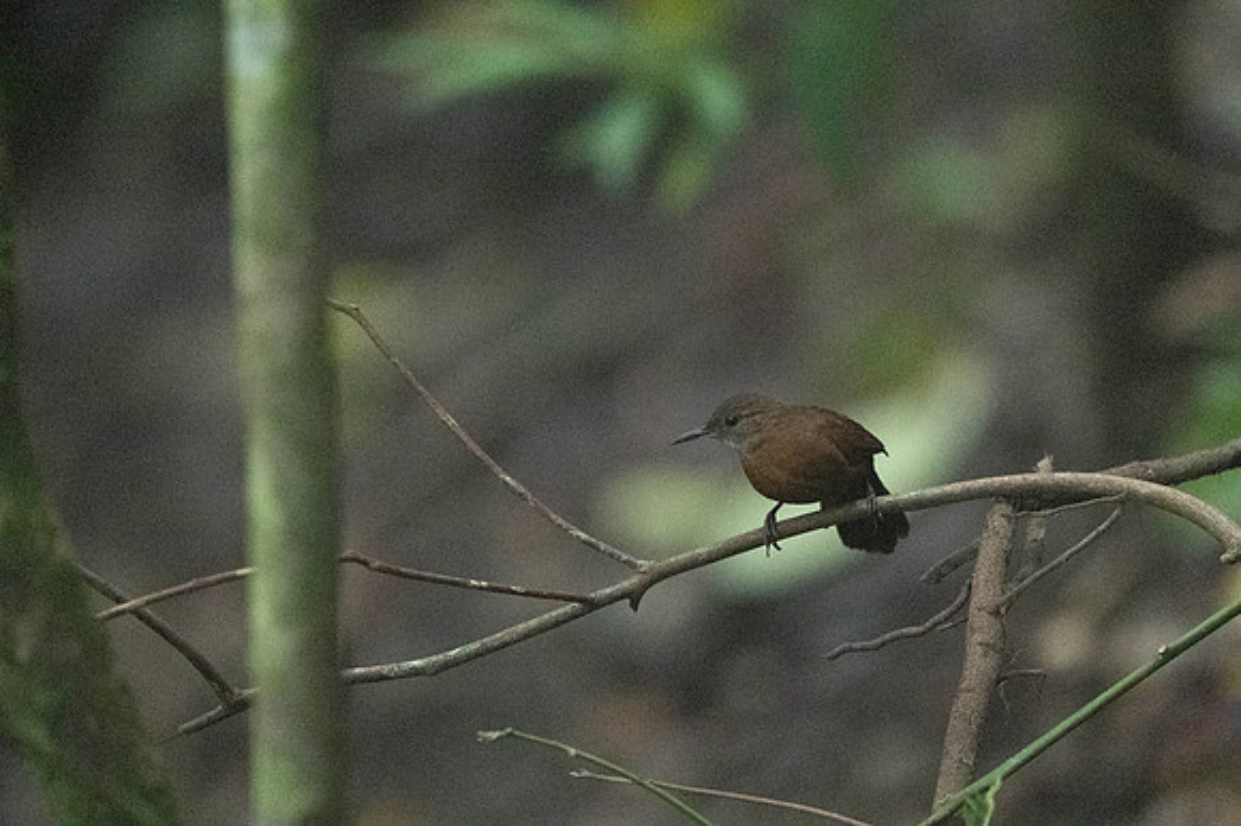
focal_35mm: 600
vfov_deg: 2.3
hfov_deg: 3.4
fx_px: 20671
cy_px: 413
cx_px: 620
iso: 25600
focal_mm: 400
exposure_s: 1/125
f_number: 2.8
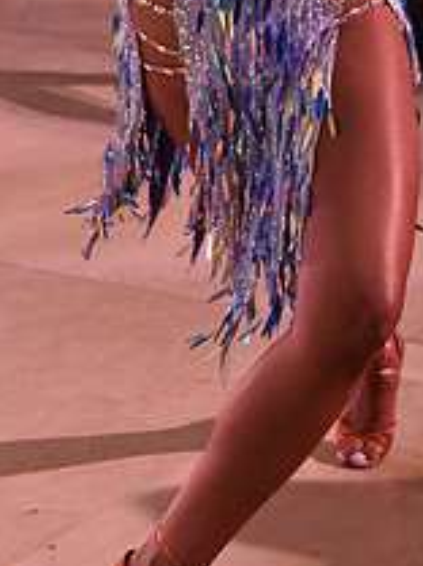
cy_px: -125
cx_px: 281
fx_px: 2010
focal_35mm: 123
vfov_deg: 15.4
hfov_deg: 12.0
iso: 2500
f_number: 5.6
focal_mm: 46
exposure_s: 1/320
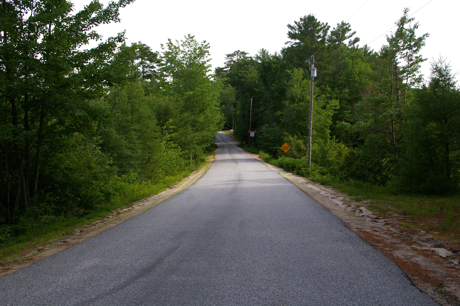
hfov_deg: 53.2
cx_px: 230
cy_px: 153
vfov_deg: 36.8
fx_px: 460
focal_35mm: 36
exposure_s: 1/180
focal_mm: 24
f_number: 8
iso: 200
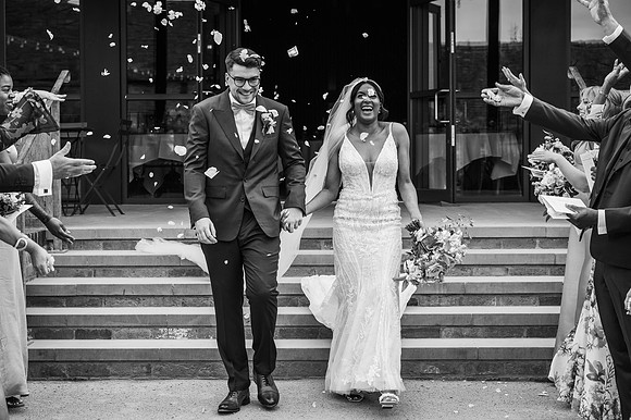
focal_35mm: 70
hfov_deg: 28.9
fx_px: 1226
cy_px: 210
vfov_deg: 19.4
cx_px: 316
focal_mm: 70
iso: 400
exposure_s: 1/1000
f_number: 5
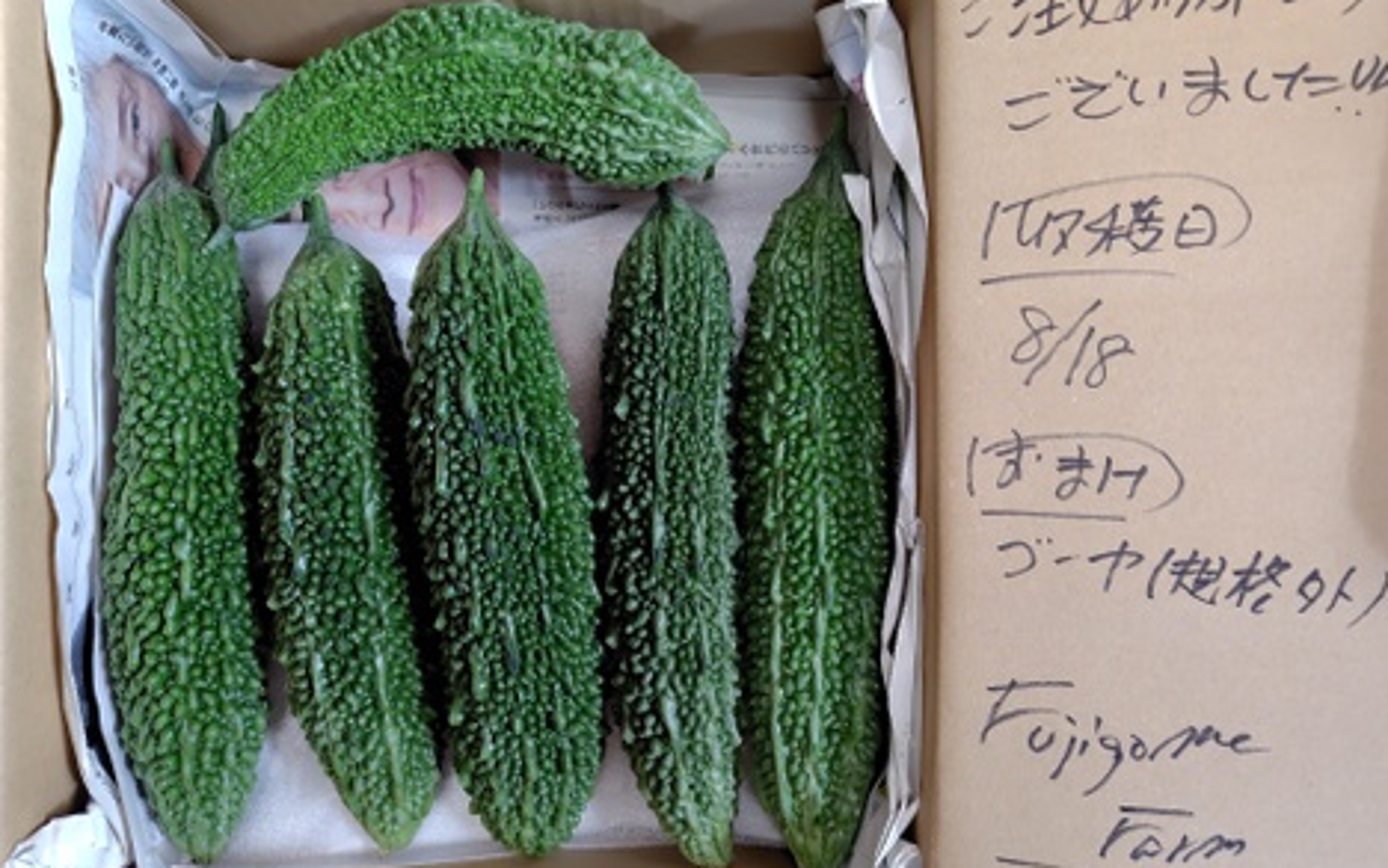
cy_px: 465
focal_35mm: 25
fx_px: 946
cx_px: 703
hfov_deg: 72.5
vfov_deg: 49.3
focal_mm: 5.6
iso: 865
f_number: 1.9
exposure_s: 1/60
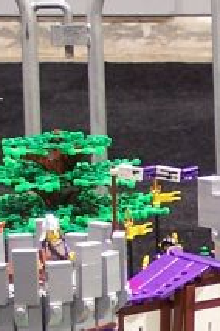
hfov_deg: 4.6
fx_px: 2704
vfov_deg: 6.9
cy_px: 409
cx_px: 476
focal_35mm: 295
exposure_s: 1/3
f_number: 3.1
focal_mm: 9.8
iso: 80
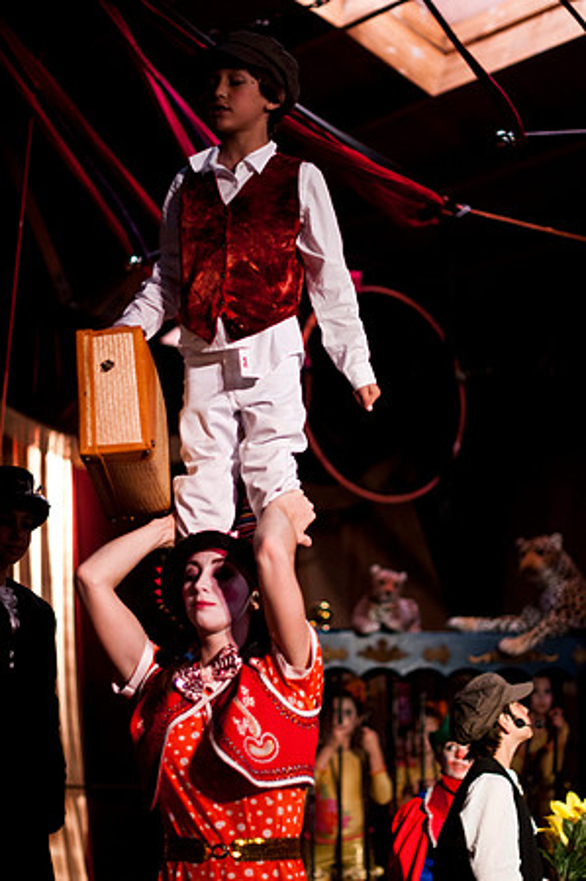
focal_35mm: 75
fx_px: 1835
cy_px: 440
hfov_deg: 18.1
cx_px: 293
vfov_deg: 27.0
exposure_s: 1/200
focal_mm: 50
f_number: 1.4
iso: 800
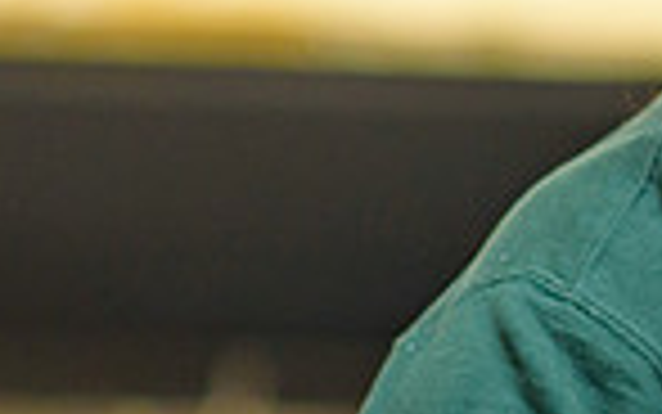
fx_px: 9638
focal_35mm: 534
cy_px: 46
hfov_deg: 3.9
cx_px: 992
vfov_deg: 2.5
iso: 800
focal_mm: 85
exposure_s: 1/125
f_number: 2
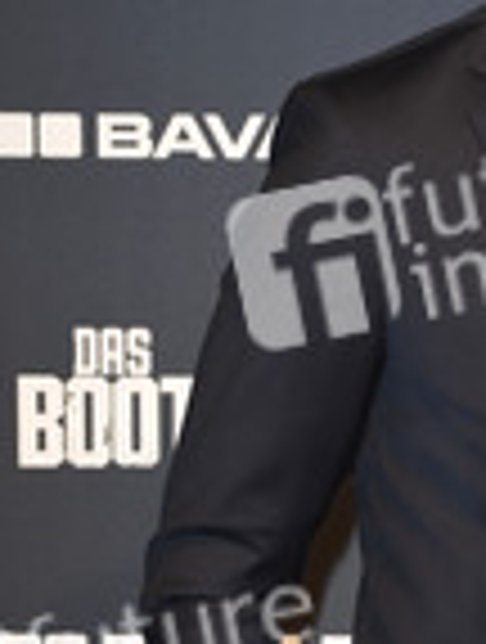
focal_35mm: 209
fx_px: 3895
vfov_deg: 9.4
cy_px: 468
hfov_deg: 7.1
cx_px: 590
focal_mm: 52
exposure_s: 1/160
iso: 800
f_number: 6.3
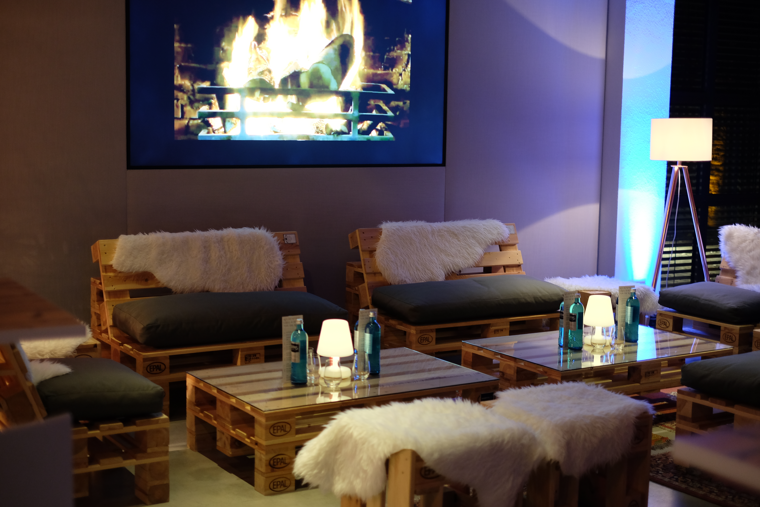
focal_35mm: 53
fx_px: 1119
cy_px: 254
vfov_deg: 25.5
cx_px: 380
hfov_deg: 37.5
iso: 500
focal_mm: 35
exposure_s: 1/38
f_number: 1.4
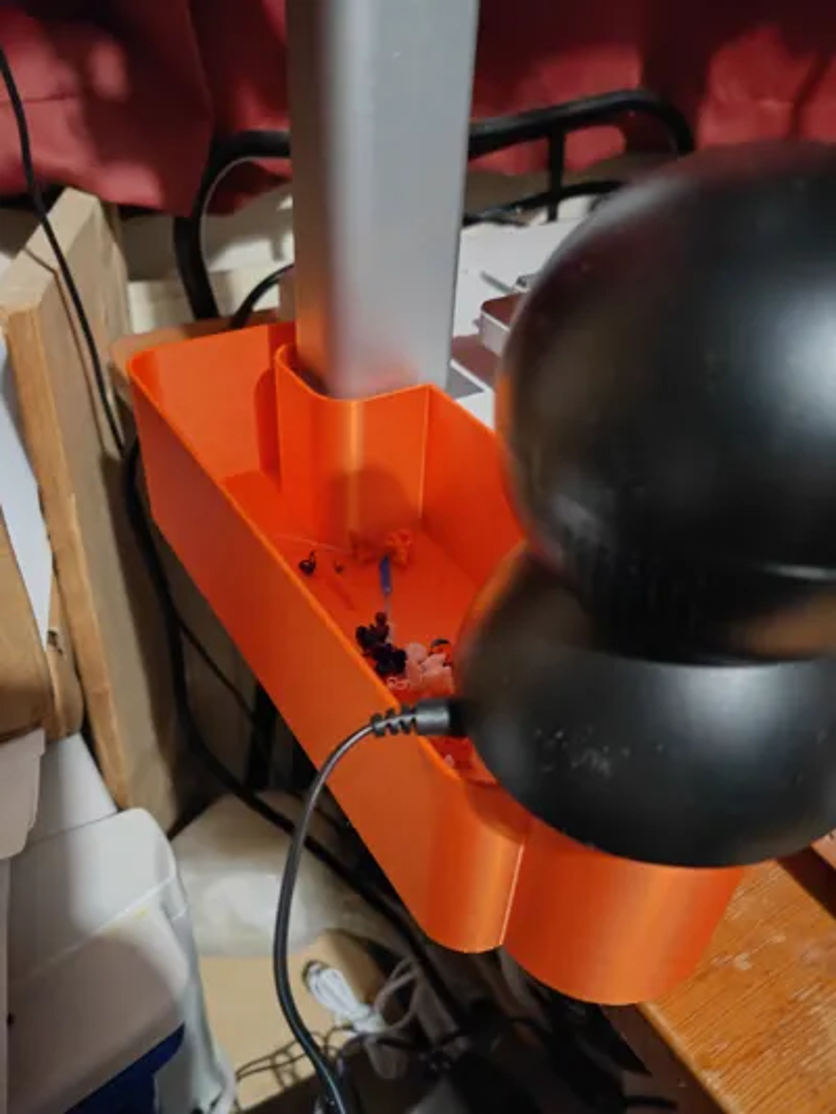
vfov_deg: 65.3
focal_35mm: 27
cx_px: 418
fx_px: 869
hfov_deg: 51.4
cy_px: 557
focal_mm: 5.53
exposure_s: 1/25
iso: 2500
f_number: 1.8
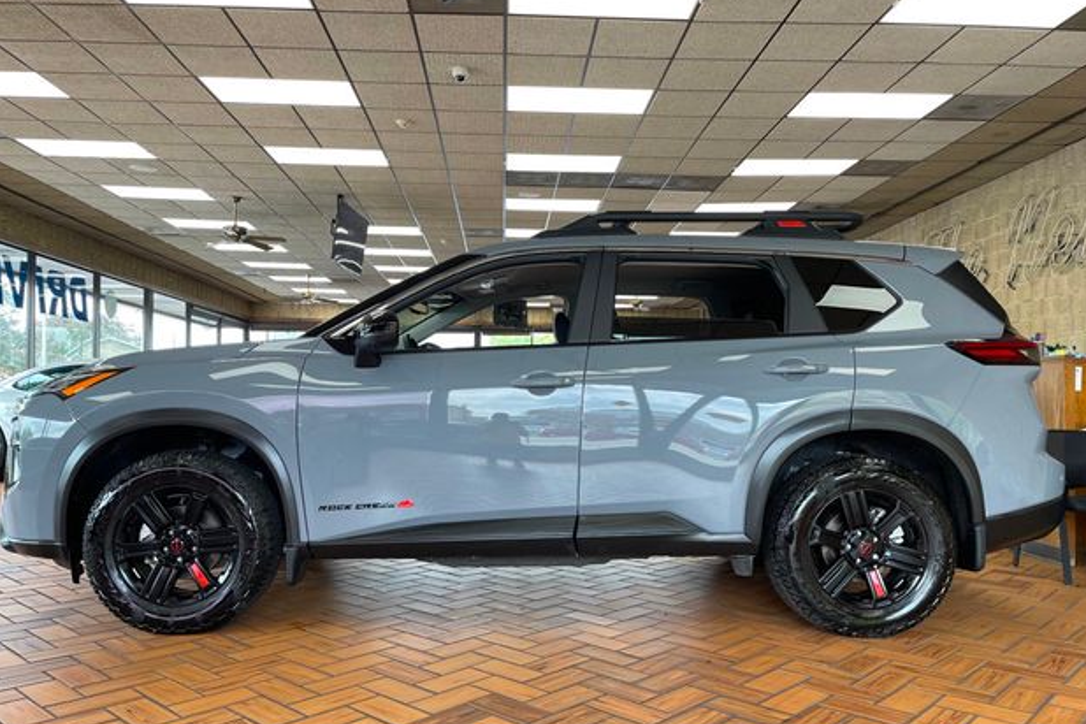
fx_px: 845
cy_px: 409
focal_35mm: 28
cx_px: 531
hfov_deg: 65.5
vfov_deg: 46.3
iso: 40
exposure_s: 1/120
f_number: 1.6
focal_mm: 4.2
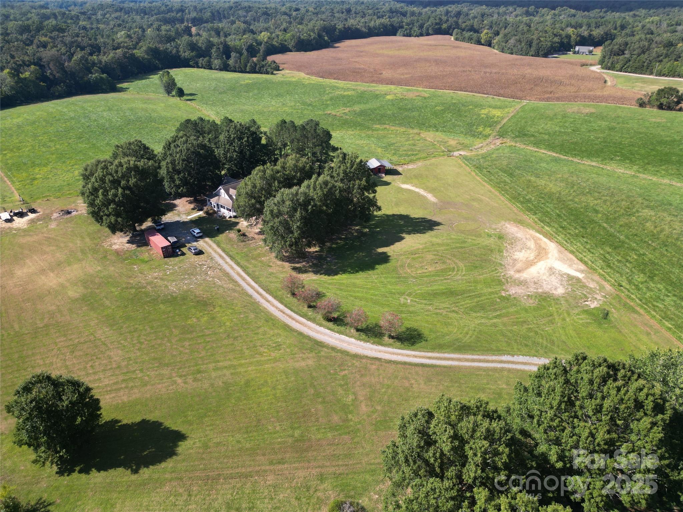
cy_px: 256
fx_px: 474
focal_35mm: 24
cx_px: 342
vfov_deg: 56.8
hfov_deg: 71.6
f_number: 1.7
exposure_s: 1/1250
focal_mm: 6.72
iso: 100
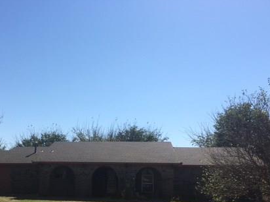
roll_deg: +0.4
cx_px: 94
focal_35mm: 45
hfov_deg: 41.6
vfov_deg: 31.6
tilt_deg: +3.7
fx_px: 351
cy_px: 153
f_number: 2.2
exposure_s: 1/2137
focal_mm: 4.15
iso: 25
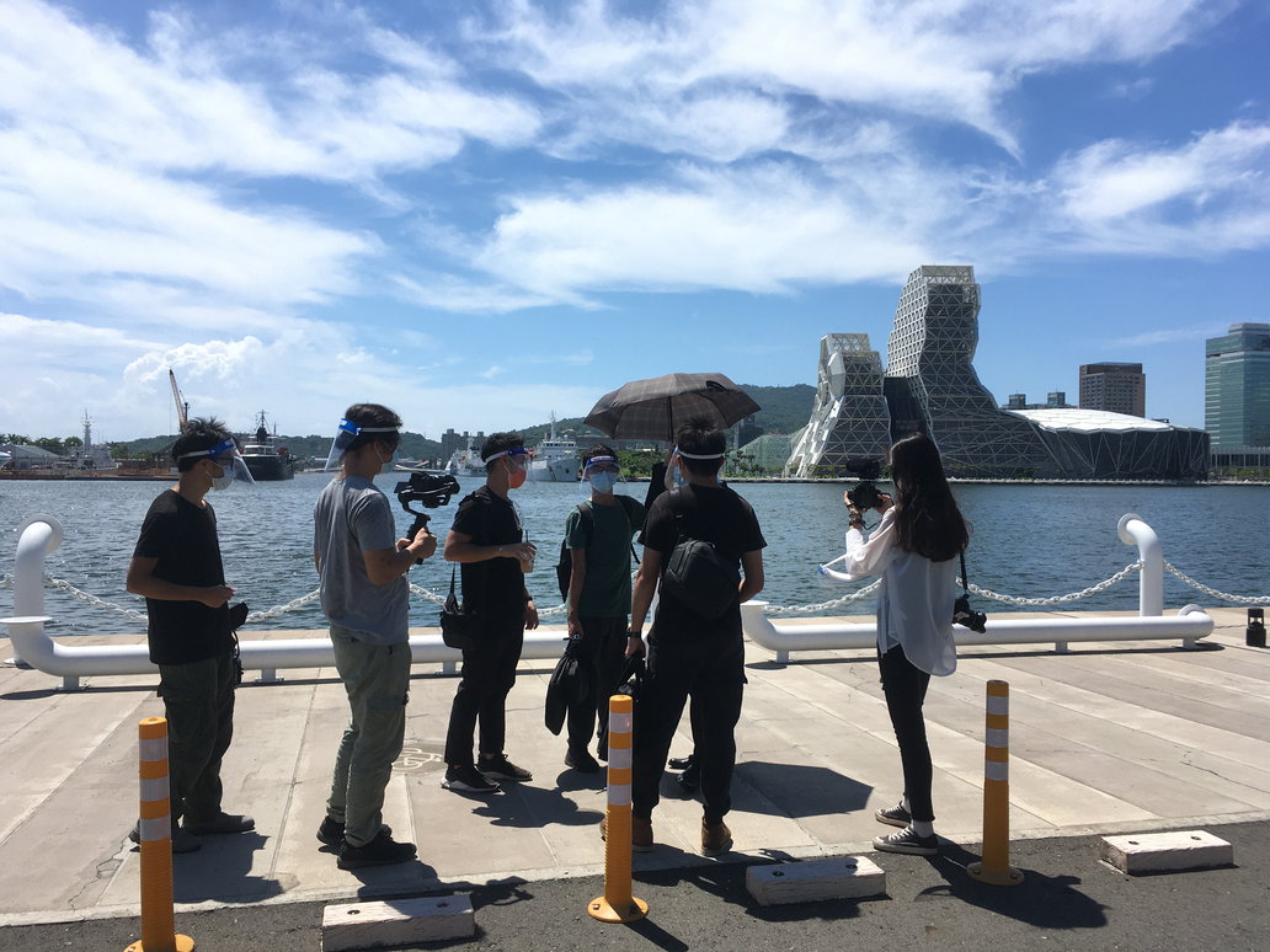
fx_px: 1064
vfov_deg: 48.2
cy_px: 476
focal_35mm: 29
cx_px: 635
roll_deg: -1.6
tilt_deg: -1.5
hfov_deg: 61.7
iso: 25
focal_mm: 4.15
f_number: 2.2
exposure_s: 1/2481
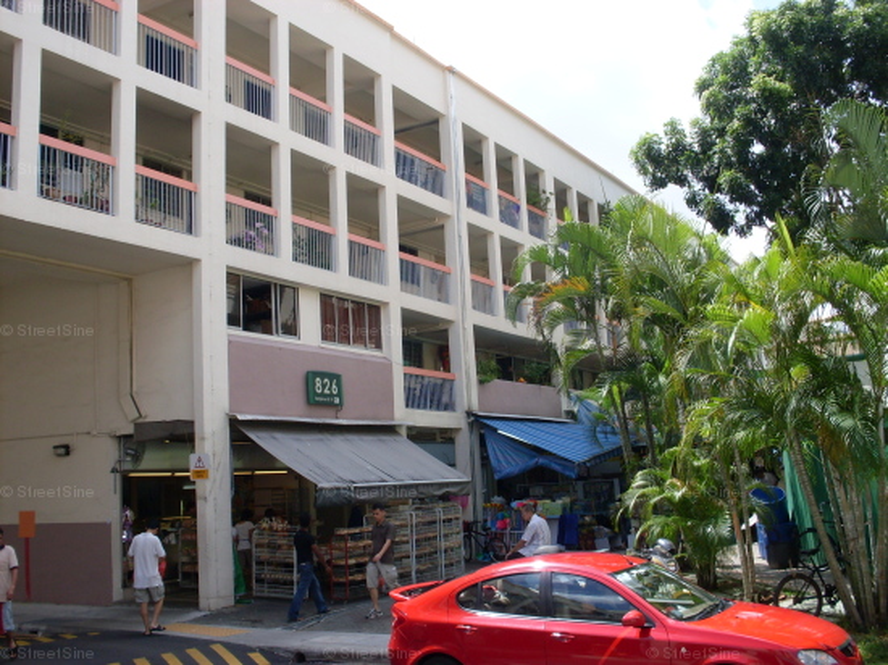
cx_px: 444
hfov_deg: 49.0
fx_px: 974
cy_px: 332
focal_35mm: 38
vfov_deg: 37.7
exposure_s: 1/90
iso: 80
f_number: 8.4
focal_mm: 6.3
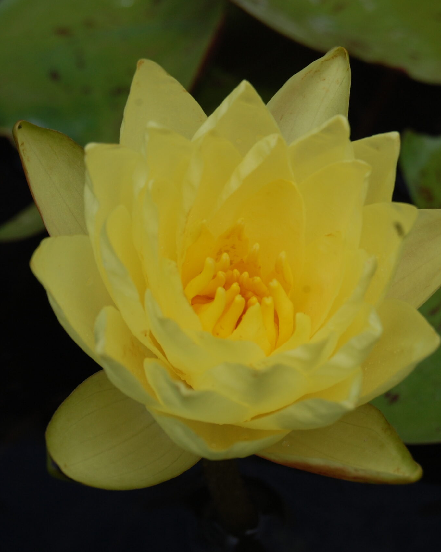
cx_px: 226
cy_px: 276
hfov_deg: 13.2
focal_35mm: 117
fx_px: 1904
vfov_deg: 16.5
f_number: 10
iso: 200
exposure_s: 1/400
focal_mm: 55
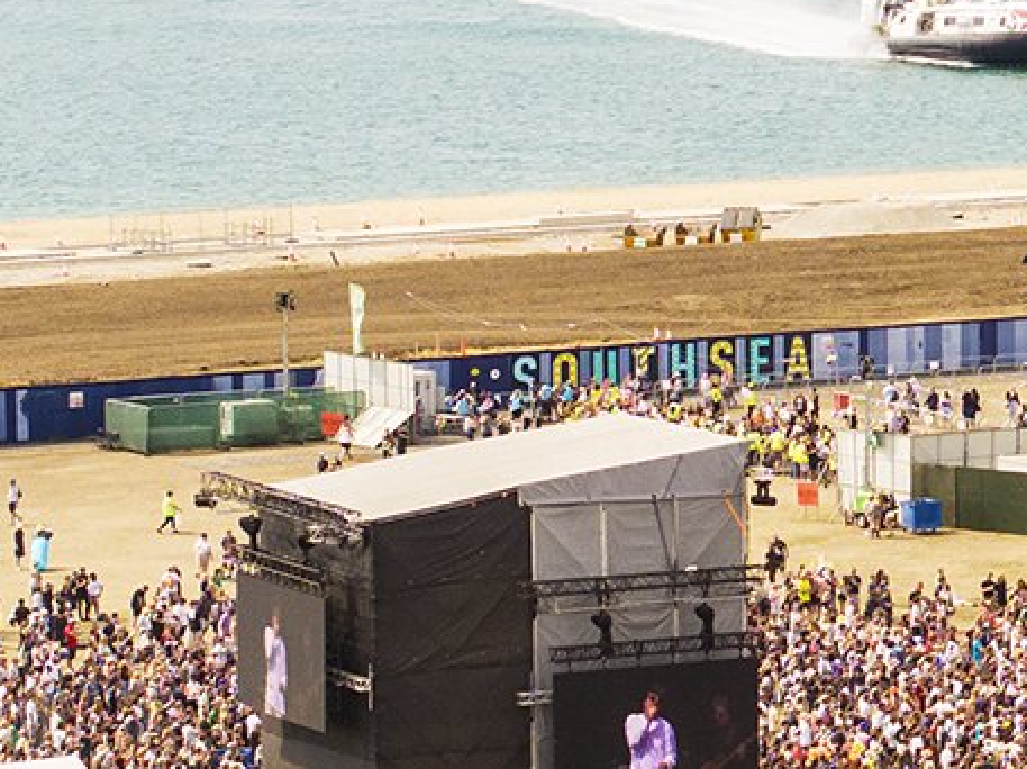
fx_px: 6818
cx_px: 1434
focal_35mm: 230
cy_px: 225
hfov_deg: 8.5
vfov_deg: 6.4
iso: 400
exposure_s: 1/120
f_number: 2.8
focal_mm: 19.35
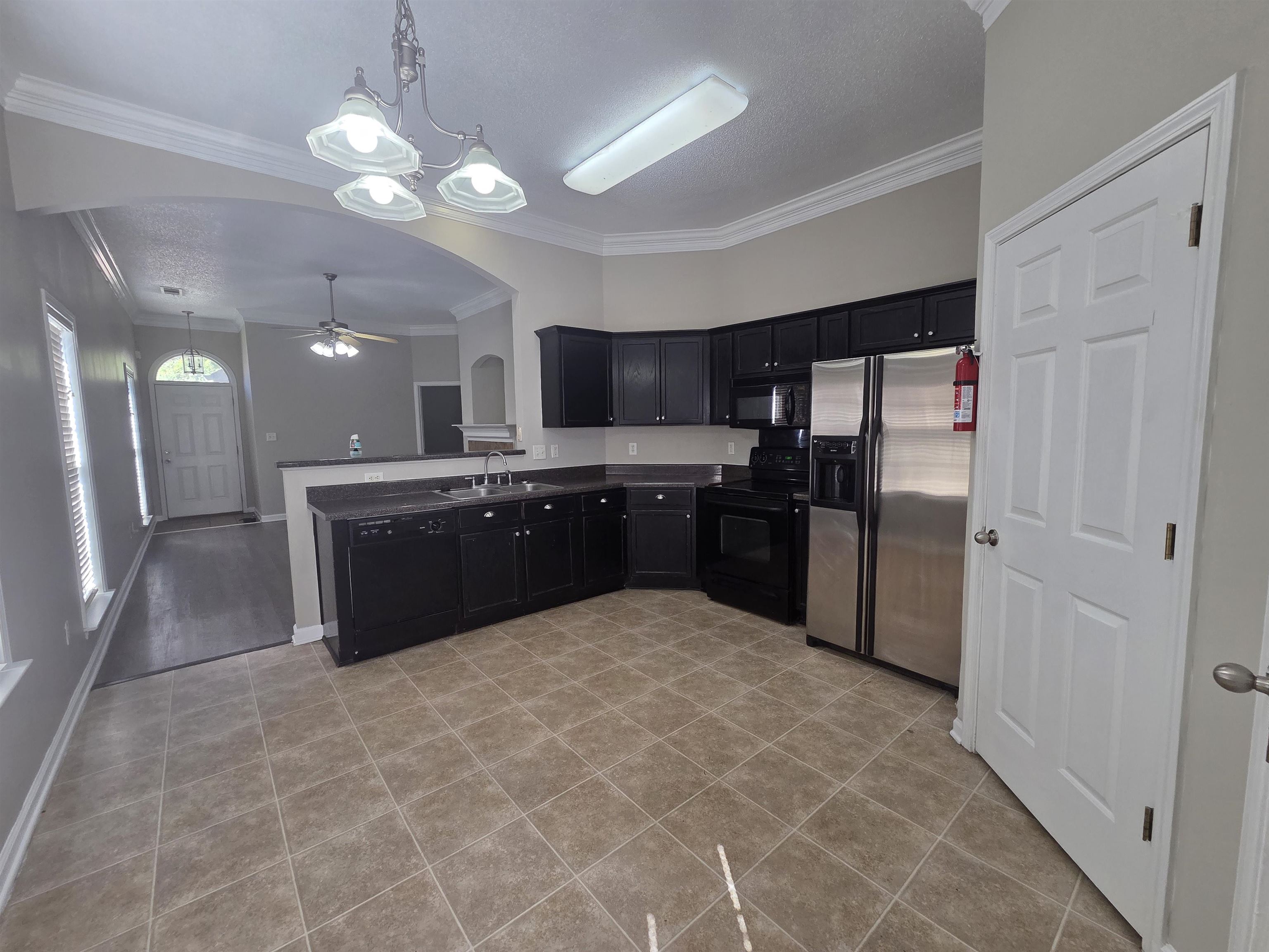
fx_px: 477
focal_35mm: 13
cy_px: 476
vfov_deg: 89.9
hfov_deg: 106.2
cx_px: 634
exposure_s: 1/120
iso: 160
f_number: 2.2
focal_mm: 2.2
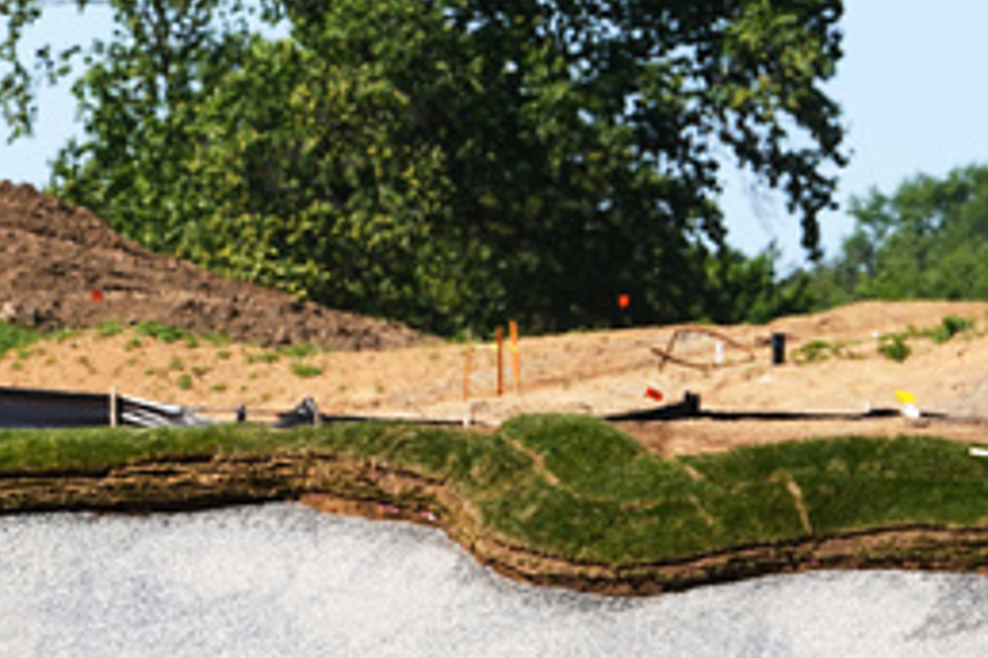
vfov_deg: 2.1
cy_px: 1010
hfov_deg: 3.1
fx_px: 18002
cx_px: -685
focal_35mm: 656
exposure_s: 1/1000
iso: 160
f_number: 6.3
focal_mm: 165
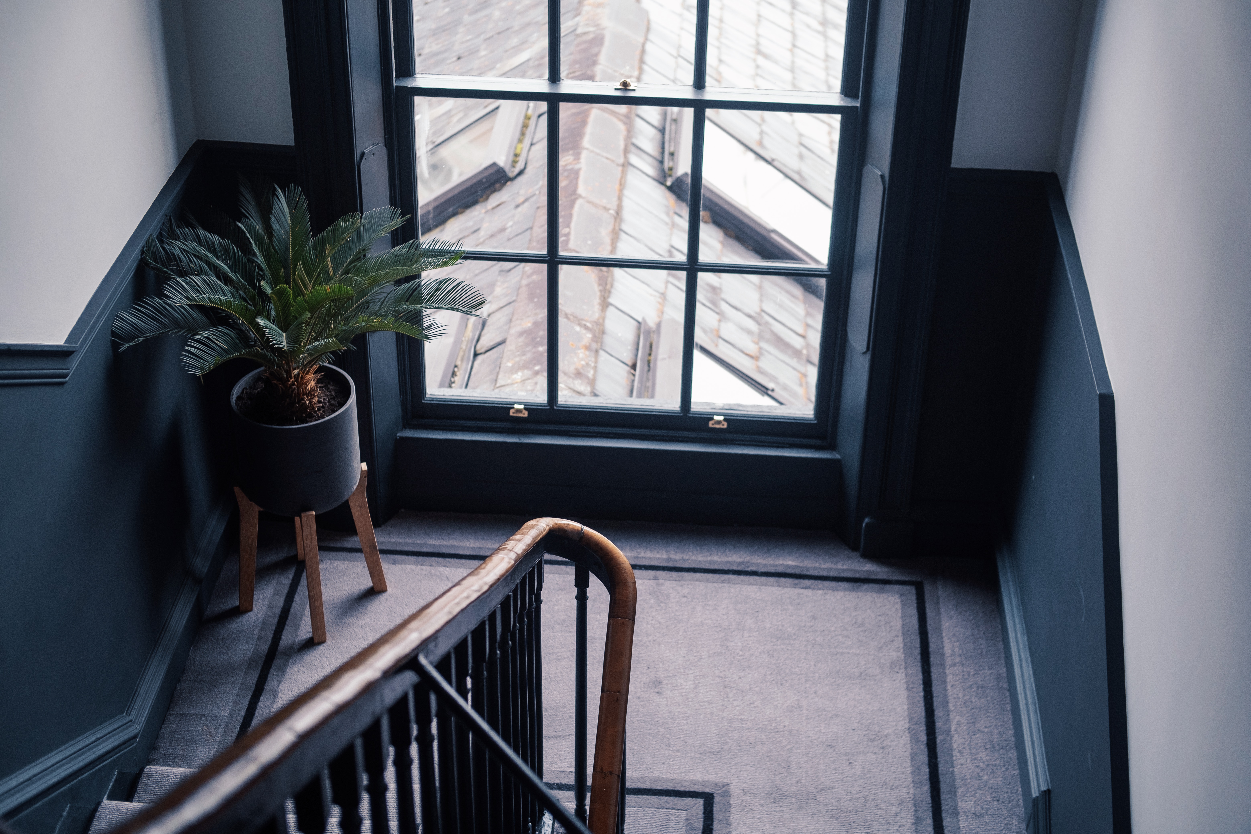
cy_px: 417
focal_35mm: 53
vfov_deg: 25.5
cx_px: 626
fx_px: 1842
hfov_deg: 37.5
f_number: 2.2
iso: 500
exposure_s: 1/250
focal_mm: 35
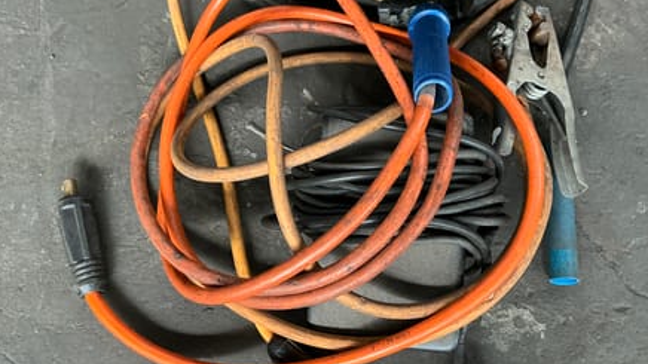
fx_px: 601
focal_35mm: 35
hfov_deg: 56.6
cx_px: 342
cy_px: 183
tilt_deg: -68.1
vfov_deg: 33.7
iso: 160
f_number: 1.8
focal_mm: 3
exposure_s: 1/60
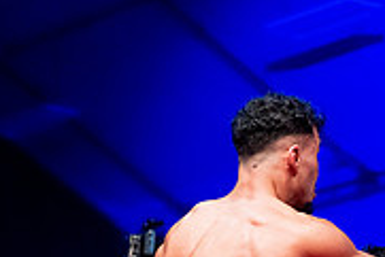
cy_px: 354
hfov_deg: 9.1
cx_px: 374
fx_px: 2397
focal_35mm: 224
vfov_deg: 6.1
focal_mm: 70
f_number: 2.8
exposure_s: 1/1000
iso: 4000
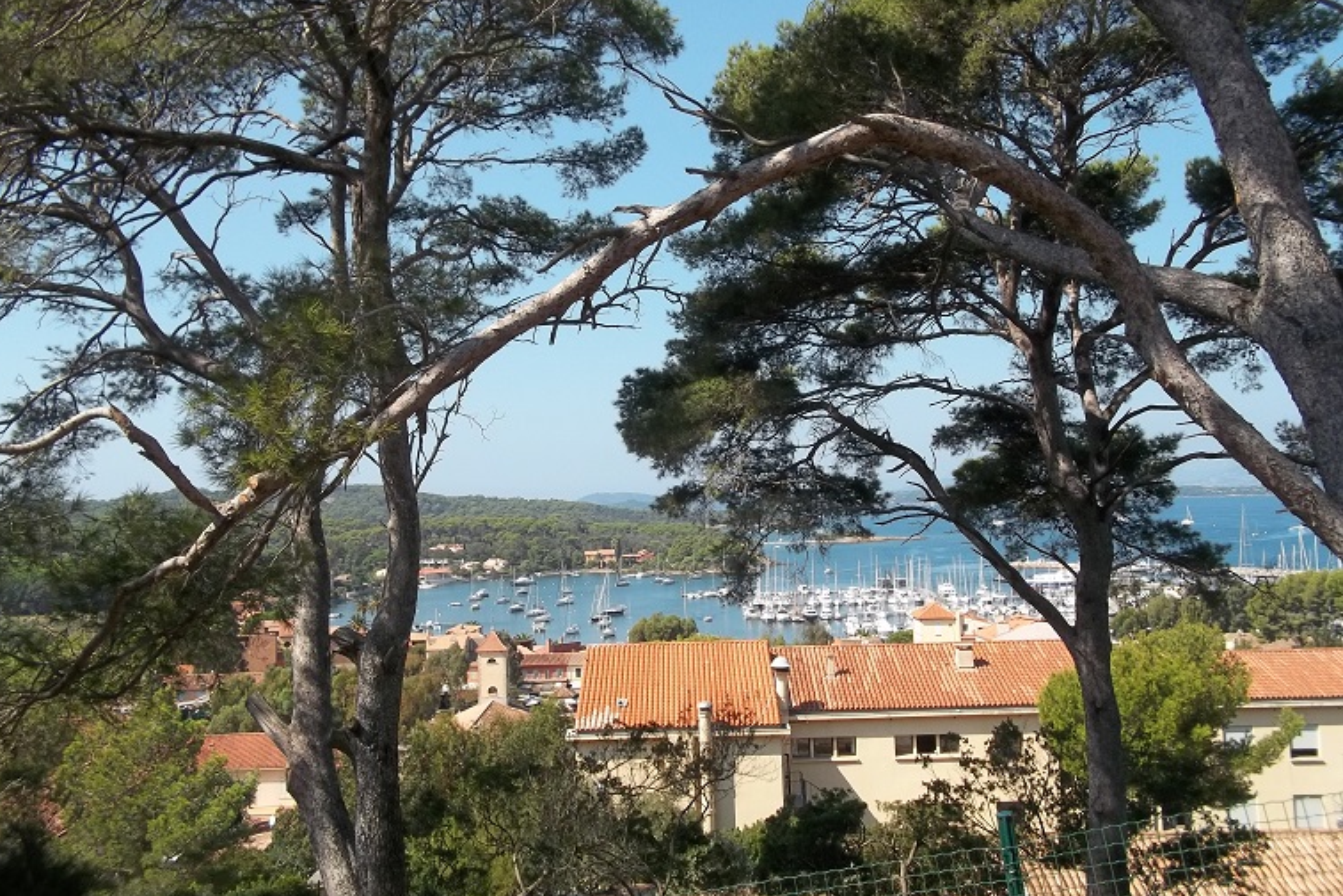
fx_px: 1268
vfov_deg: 38.9
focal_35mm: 34
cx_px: 659
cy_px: 433
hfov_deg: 55.8
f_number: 8.8
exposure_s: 1/160
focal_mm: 5.7
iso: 80
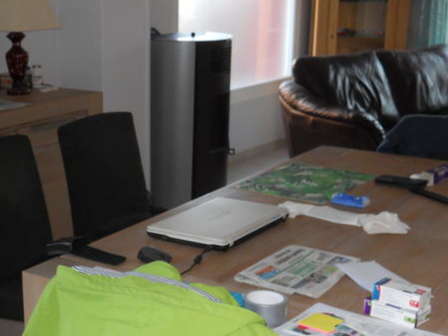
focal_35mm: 62
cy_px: 188
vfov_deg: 23.6
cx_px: 101
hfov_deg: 30.6
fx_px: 802
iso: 160
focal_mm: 5
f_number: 2.7
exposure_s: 1/25
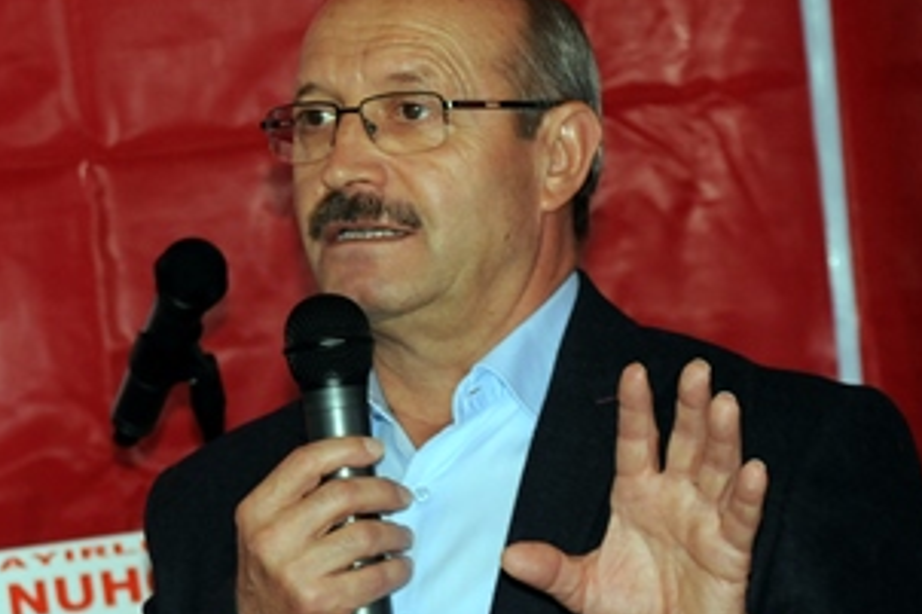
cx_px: 159
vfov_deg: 5.8
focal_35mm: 238
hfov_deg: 8.6
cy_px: 231
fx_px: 6093
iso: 800
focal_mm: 75
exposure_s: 1/60
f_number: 5.3
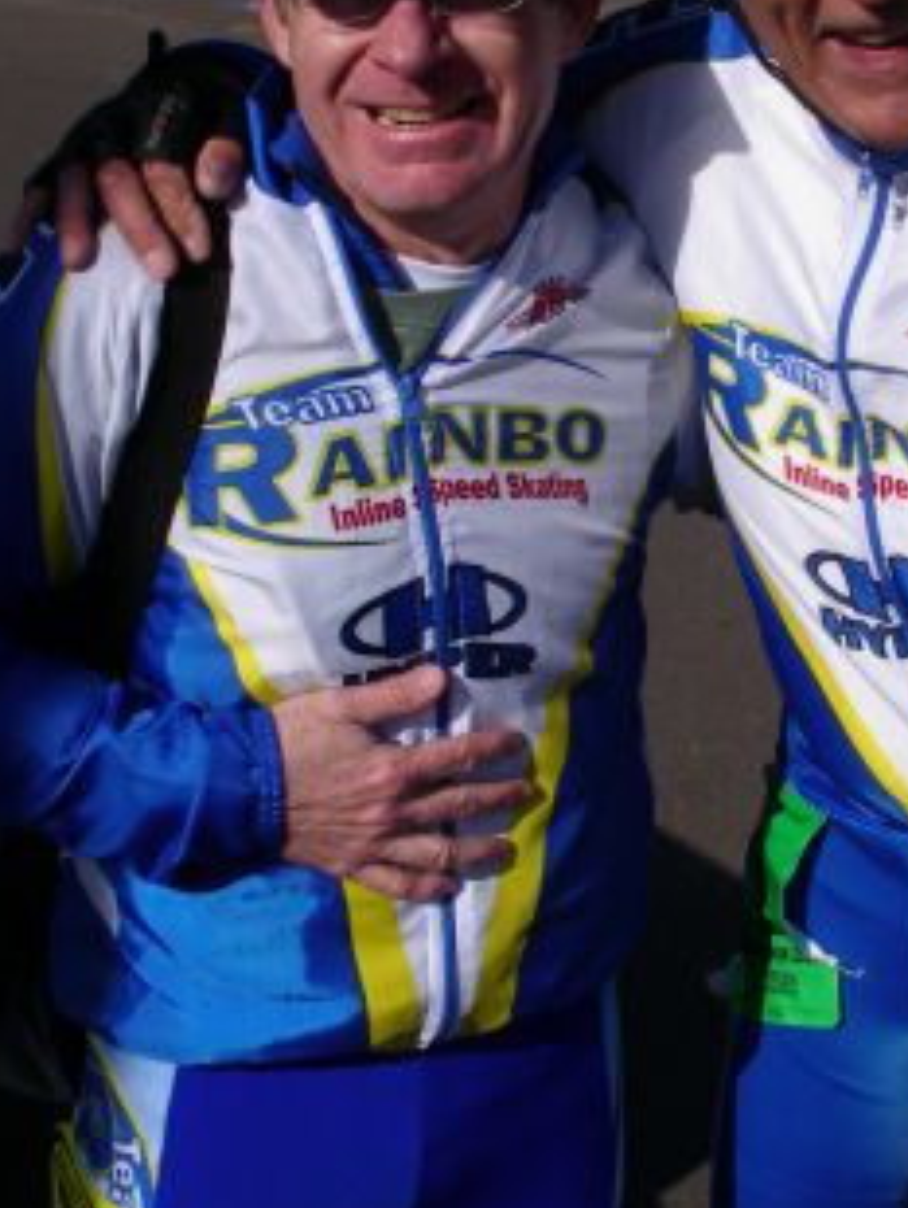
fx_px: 2550
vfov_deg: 26.6
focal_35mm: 73
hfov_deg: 20.0
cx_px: 731
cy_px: 489
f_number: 7.2
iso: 80
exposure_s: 1/400
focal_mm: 7.8
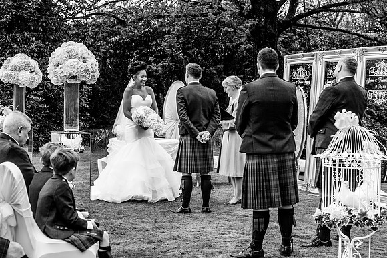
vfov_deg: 18.4
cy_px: 121
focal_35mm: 74
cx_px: 205
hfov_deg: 27.3
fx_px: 797
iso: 250
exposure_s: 1/320
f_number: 5.6
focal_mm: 70
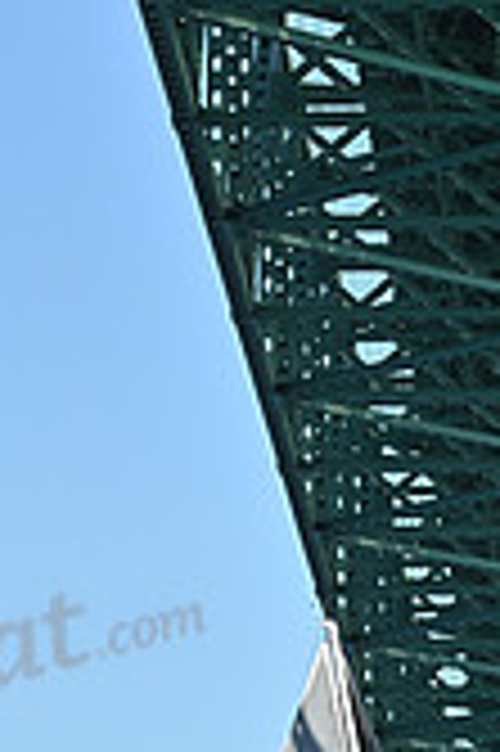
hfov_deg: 4.2
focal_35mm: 330
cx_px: 439
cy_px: 1270
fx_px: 6889
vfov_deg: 6.1
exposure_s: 1/1000
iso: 320
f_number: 7.1
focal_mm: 95
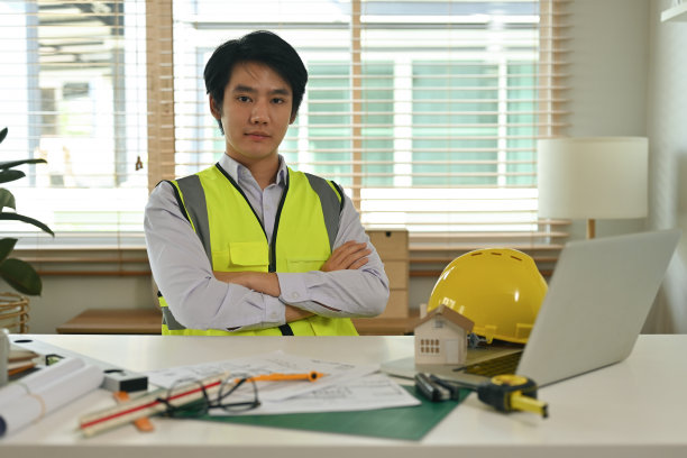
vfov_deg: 27.0
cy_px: 229
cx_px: 344
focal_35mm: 50
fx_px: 954
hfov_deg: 39.6
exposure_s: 1/200
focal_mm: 50
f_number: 2.8
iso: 320
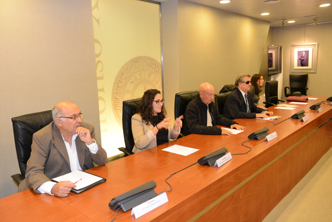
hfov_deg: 63.7
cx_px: 166
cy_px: 111
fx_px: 267
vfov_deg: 45.0
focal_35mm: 29
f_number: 3.5
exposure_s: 1/50
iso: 800
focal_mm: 29
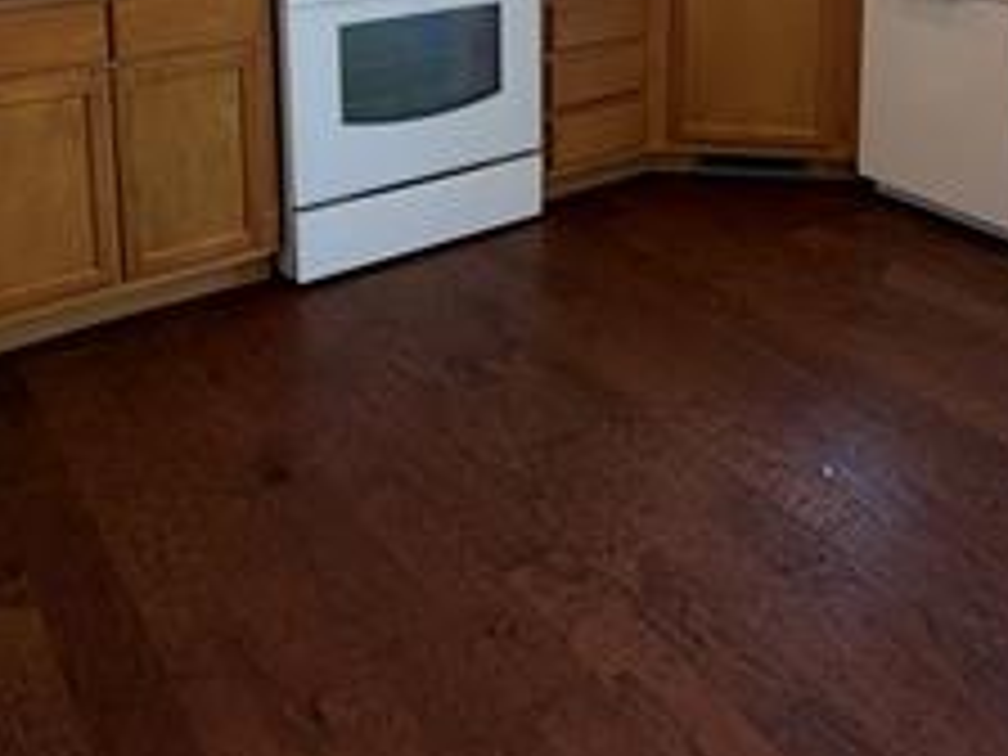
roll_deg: -0.3
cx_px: 711
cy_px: -79
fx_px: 1165
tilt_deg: -7.8
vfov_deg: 31.8
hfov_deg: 45.7
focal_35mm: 40
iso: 100
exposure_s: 1/120
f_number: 2.2
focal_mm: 2.22
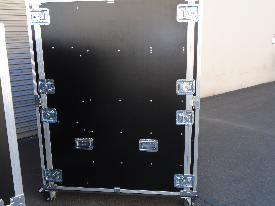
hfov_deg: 51.4
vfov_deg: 39.7
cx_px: 138
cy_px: 103
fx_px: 286
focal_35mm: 36
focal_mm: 6.4
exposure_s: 1/125
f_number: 3.8
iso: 100
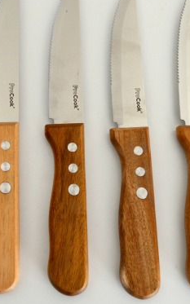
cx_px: 40
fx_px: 522
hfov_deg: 20.4
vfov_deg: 32.5
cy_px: 138
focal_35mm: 63
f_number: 4.5
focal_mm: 22
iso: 400
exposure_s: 1/80
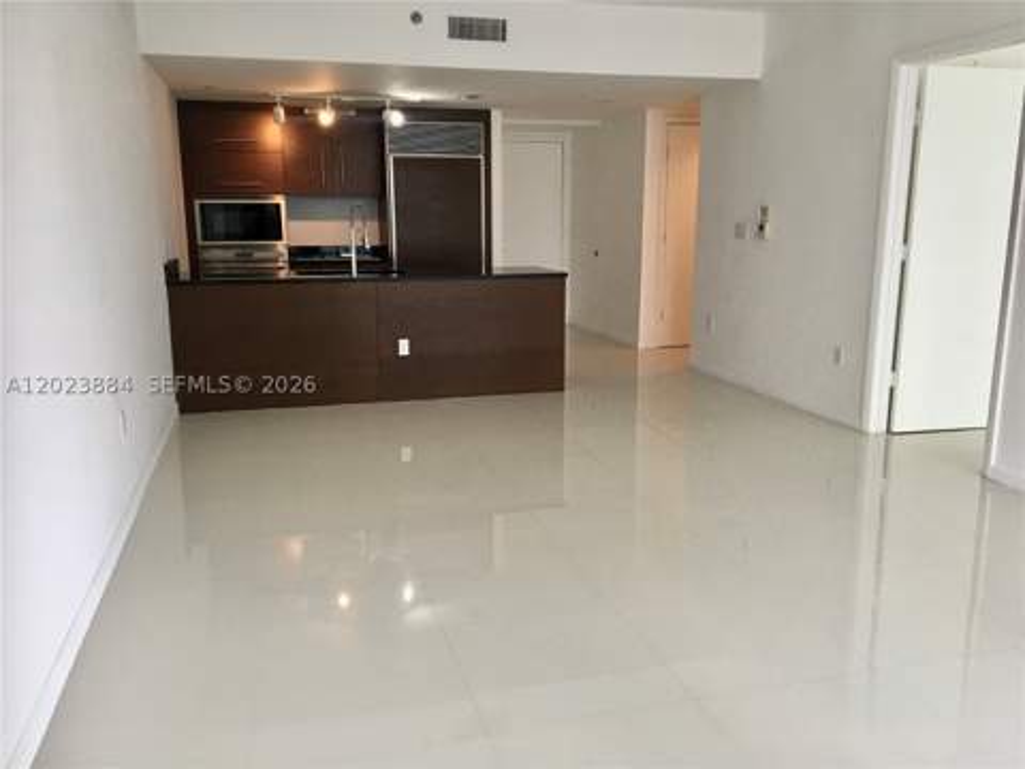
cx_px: 512
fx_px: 859
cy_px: 384
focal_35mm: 29
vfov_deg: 48.2
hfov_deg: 61.7
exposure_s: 1/30
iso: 32
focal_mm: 4.15
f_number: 2.2
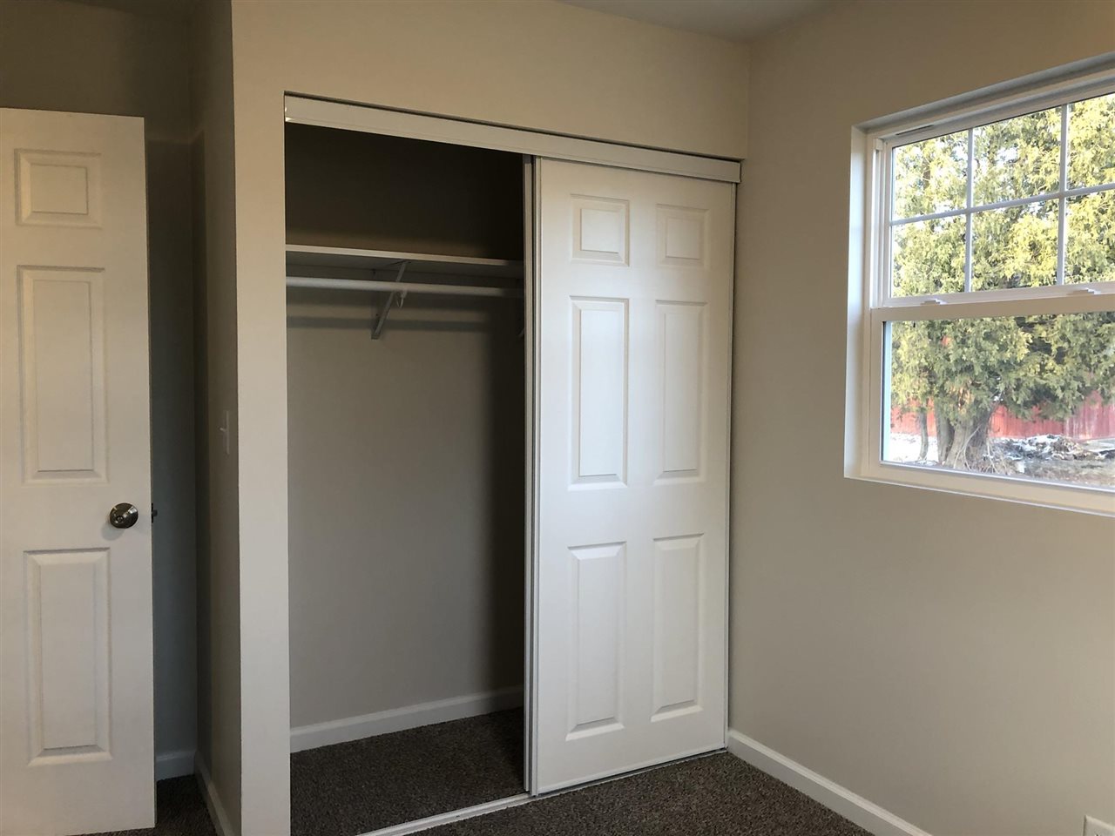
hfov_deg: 63.4
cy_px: 418
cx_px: 558
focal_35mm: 28
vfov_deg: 49.7
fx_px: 902
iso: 40
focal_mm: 4
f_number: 1.8
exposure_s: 1/30
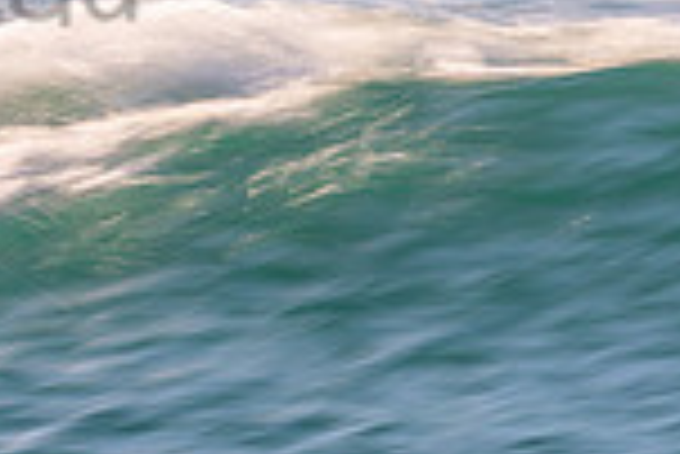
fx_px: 36358
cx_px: -338
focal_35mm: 1923
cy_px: -83
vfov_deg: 0.7
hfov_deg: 1.1
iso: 64
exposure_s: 1/25
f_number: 22
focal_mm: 500
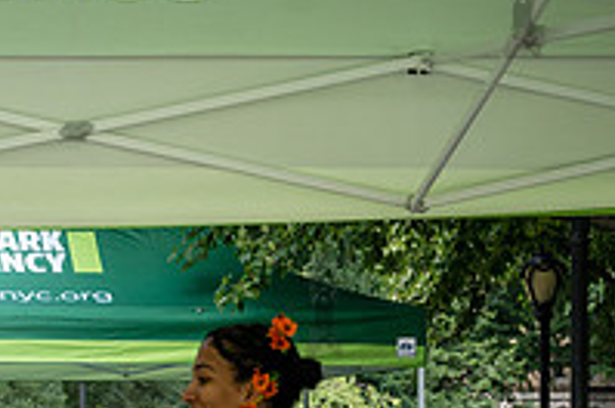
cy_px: 451
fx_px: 1791
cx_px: -77
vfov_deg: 12.8
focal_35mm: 105
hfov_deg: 18.7
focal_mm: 36
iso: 640
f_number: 4
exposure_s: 1/800
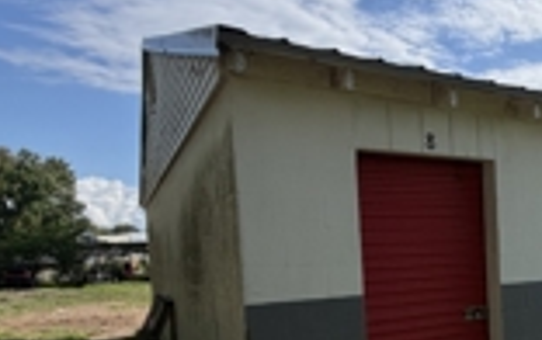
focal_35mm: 38
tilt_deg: -3.4
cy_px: 271
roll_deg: +0.9
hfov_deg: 38.5
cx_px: 646
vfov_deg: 32.8
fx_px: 562
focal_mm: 2.22
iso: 25
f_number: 2.2
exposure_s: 1/1105
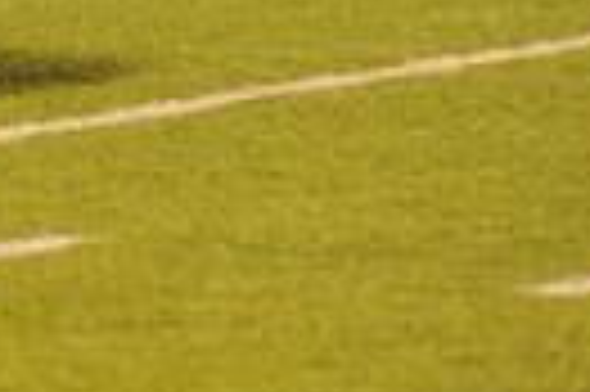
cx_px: -631
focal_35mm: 886
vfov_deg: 1.5
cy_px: -329
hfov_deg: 2.3
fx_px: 14502
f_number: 6.3
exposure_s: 1/200
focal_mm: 200
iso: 6400
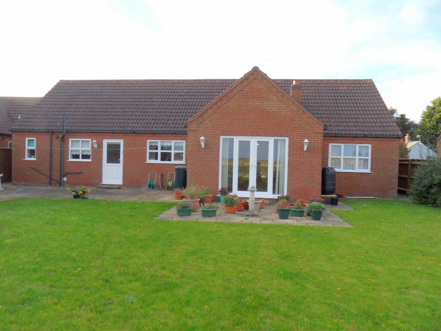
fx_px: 306
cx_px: 220
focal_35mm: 24
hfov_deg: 71.6
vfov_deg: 56.8
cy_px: 166
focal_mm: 3.9
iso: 80
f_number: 3.2
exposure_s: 1/250
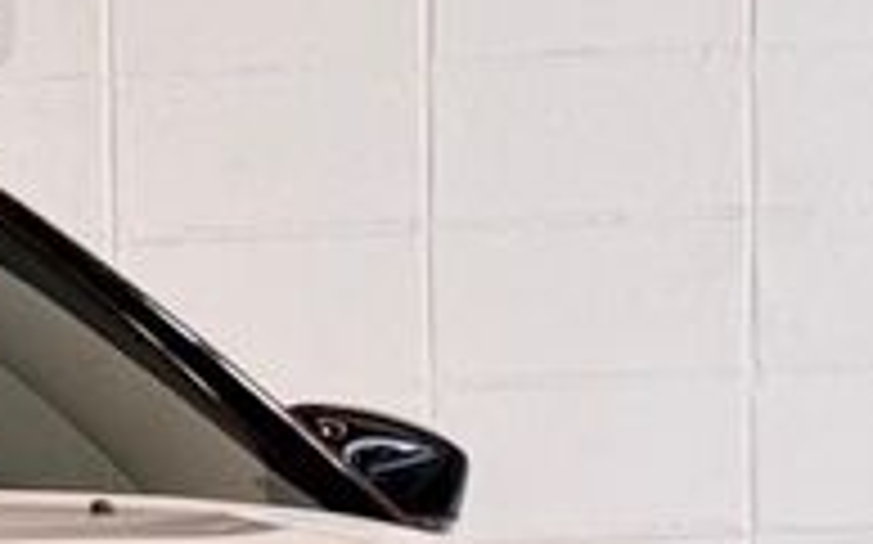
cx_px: -448
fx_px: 2972
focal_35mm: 125
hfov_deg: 15.4
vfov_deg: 9.7
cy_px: 1115
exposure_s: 1/120
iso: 80
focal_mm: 6.76
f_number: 1.78
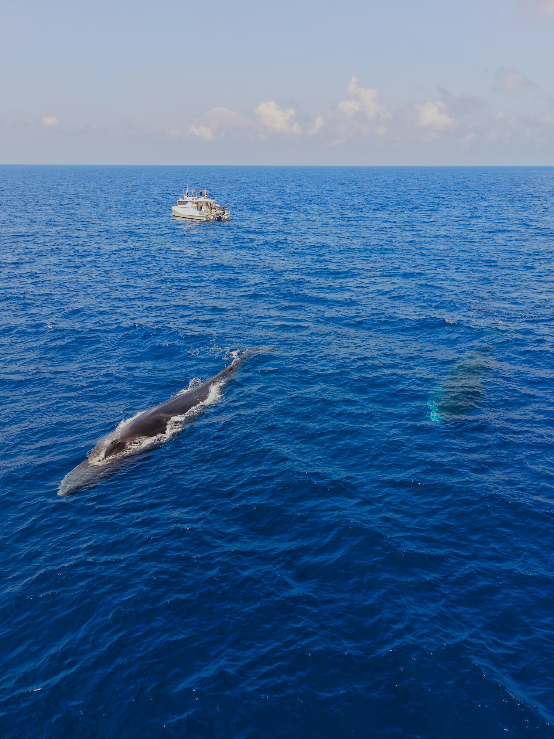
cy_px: 370
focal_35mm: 24
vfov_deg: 71.6
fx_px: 512
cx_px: 277
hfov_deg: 56.8
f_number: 1.8
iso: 100
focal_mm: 8.67
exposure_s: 1/60
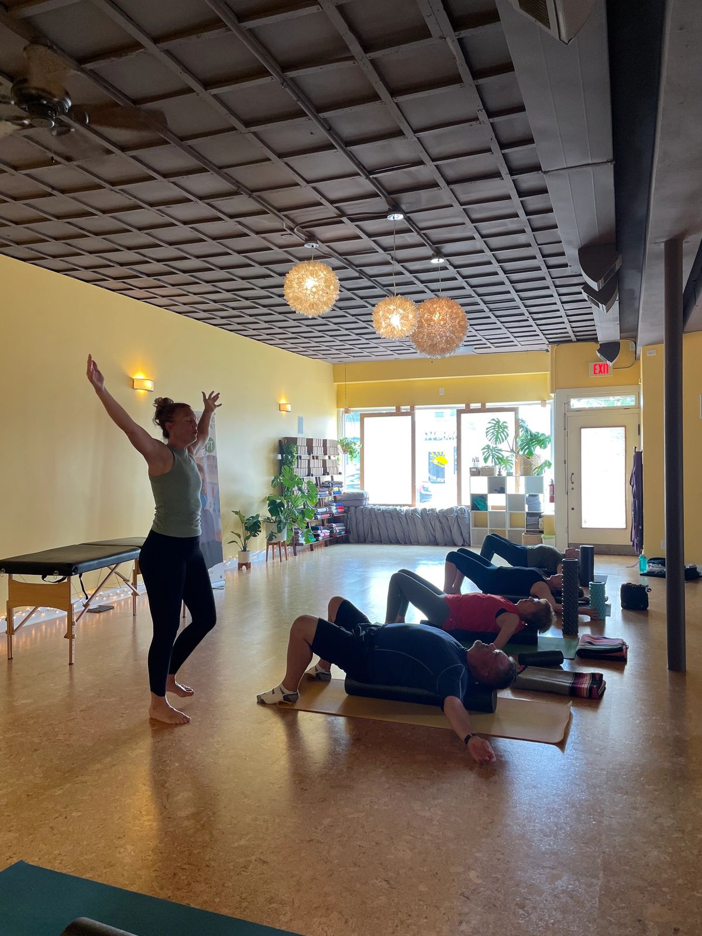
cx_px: 351
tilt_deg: -0.2
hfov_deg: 53.1
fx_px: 703
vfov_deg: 67.3
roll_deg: +0.0
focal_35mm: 26
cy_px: 468
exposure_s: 1/60
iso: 64
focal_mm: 4.2
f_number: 1.6
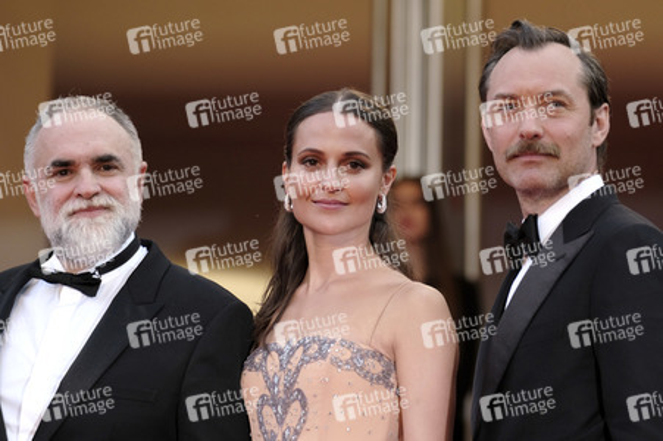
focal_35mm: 352
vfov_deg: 3.9
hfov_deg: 5.9
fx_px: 6478
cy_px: 220
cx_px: 332
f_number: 5
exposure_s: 1/500
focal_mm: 234.8
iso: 1000
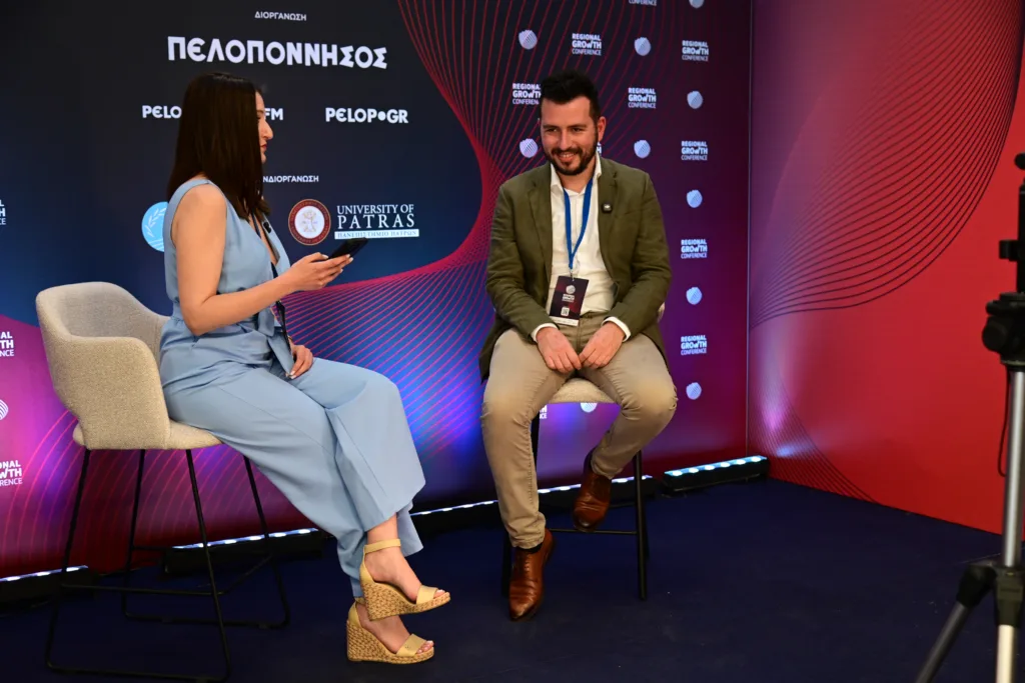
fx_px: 1253
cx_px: 512
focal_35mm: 44
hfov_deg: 44.5
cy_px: 342
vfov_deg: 30.5
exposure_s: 1/160
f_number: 4
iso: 1600
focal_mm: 44
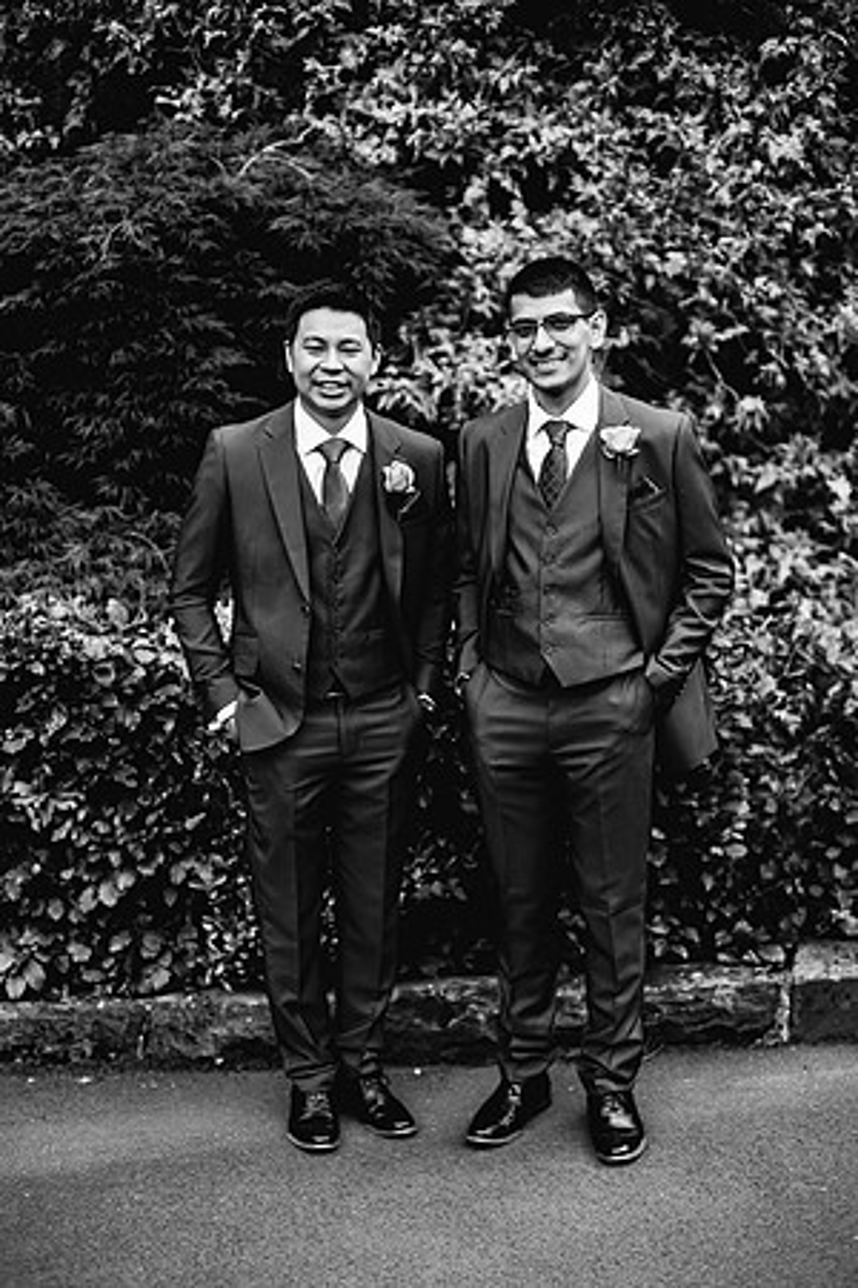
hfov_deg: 27.0
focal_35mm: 50
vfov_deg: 39.6
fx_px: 1787
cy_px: 644
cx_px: 429
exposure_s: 1/500
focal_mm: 50
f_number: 2.5
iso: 200
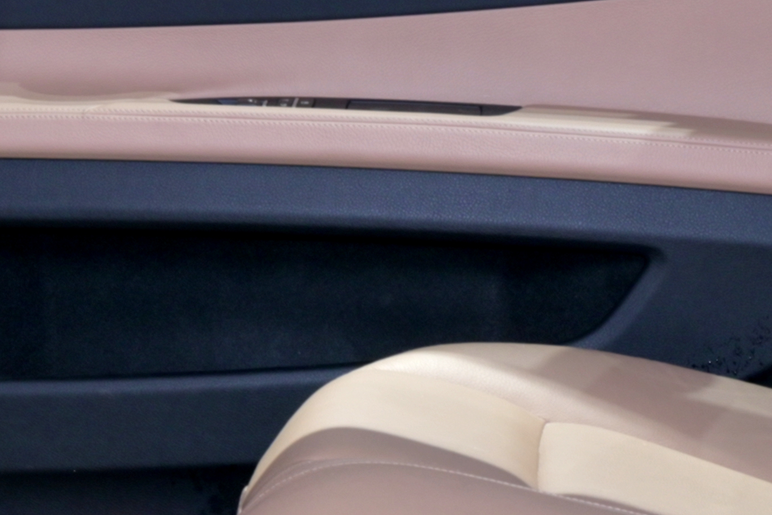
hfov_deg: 13.4
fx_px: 3282
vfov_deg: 9.0
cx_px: 427
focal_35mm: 153
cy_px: 166
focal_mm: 25
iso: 125
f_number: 7.1
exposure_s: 1/10
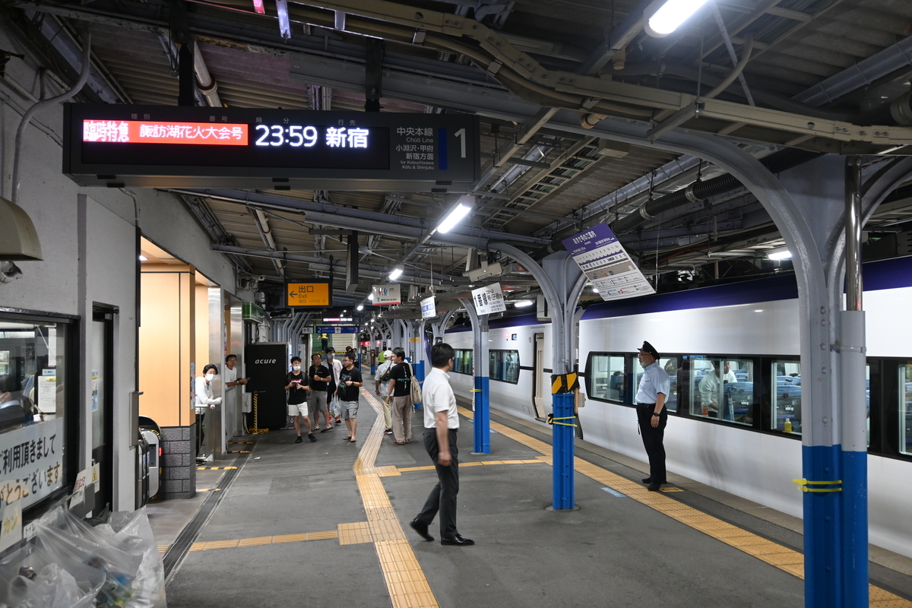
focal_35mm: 32
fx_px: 798
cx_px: 456
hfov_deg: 59.5
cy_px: 304
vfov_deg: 41.7
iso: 800
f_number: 4
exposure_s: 1/40
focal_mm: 21
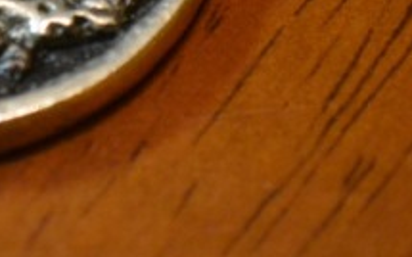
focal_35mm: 251
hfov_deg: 8.3
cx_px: -15
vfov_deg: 5.2
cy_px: -147
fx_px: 2811
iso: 3200
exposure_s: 1/60
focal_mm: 55
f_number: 5.6
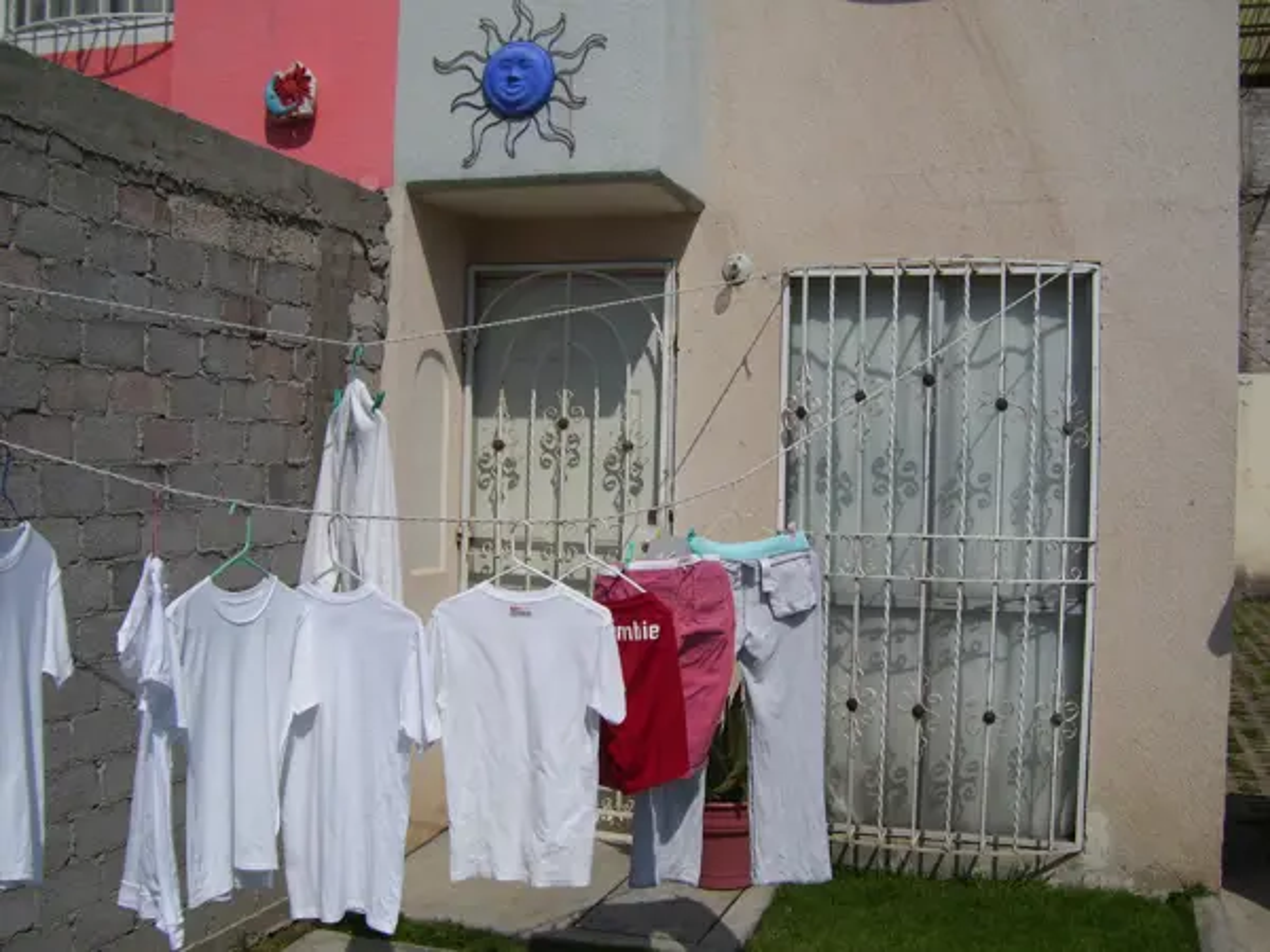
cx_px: 635
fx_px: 1357
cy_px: 476
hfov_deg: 50.1
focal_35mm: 37
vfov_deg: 38.7
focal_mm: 6
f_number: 4.8
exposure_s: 1/1500
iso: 80
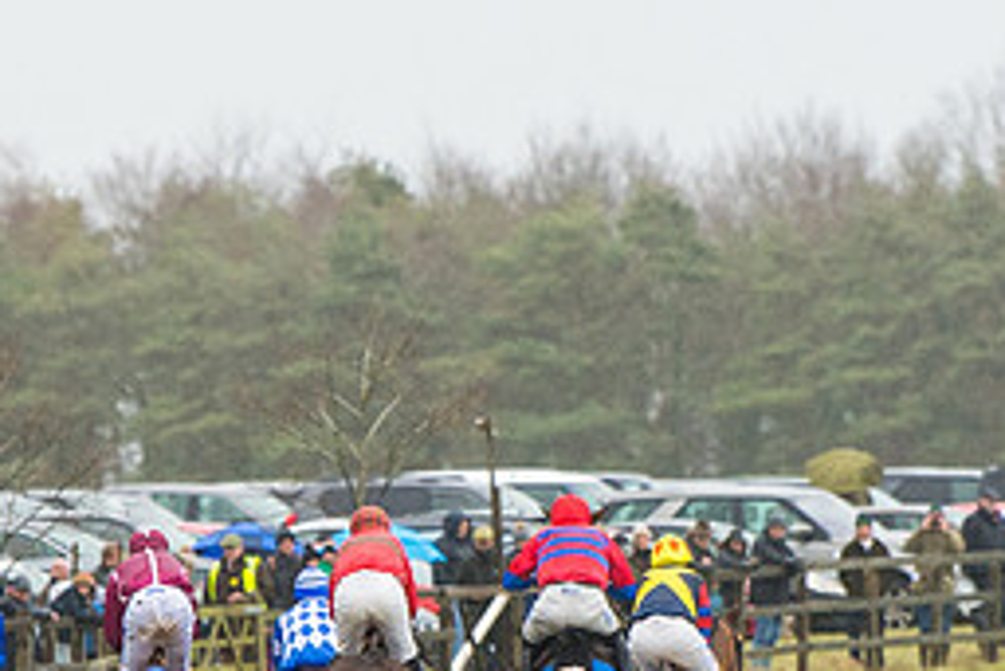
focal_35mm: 750
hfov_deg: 2.7
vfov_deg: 1.8
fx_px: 20948
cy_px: 665
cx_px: 357
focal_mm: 200
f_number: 4
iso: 1000
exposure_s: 1/1000
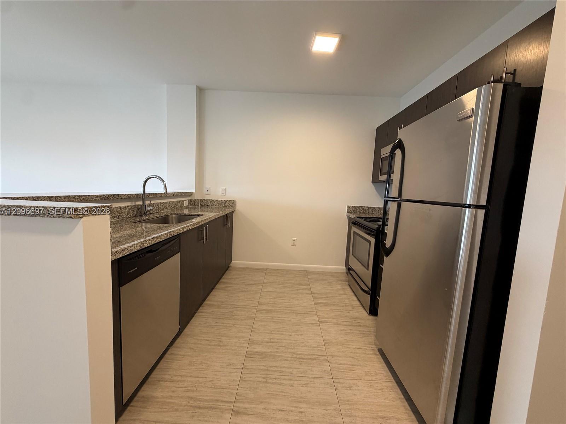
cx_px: 283
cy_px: 212
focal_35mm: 14
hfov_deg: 102.1
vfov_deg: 85.7
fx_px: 229
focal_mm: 2.22
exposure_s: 1/60
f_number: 2.2
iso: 200
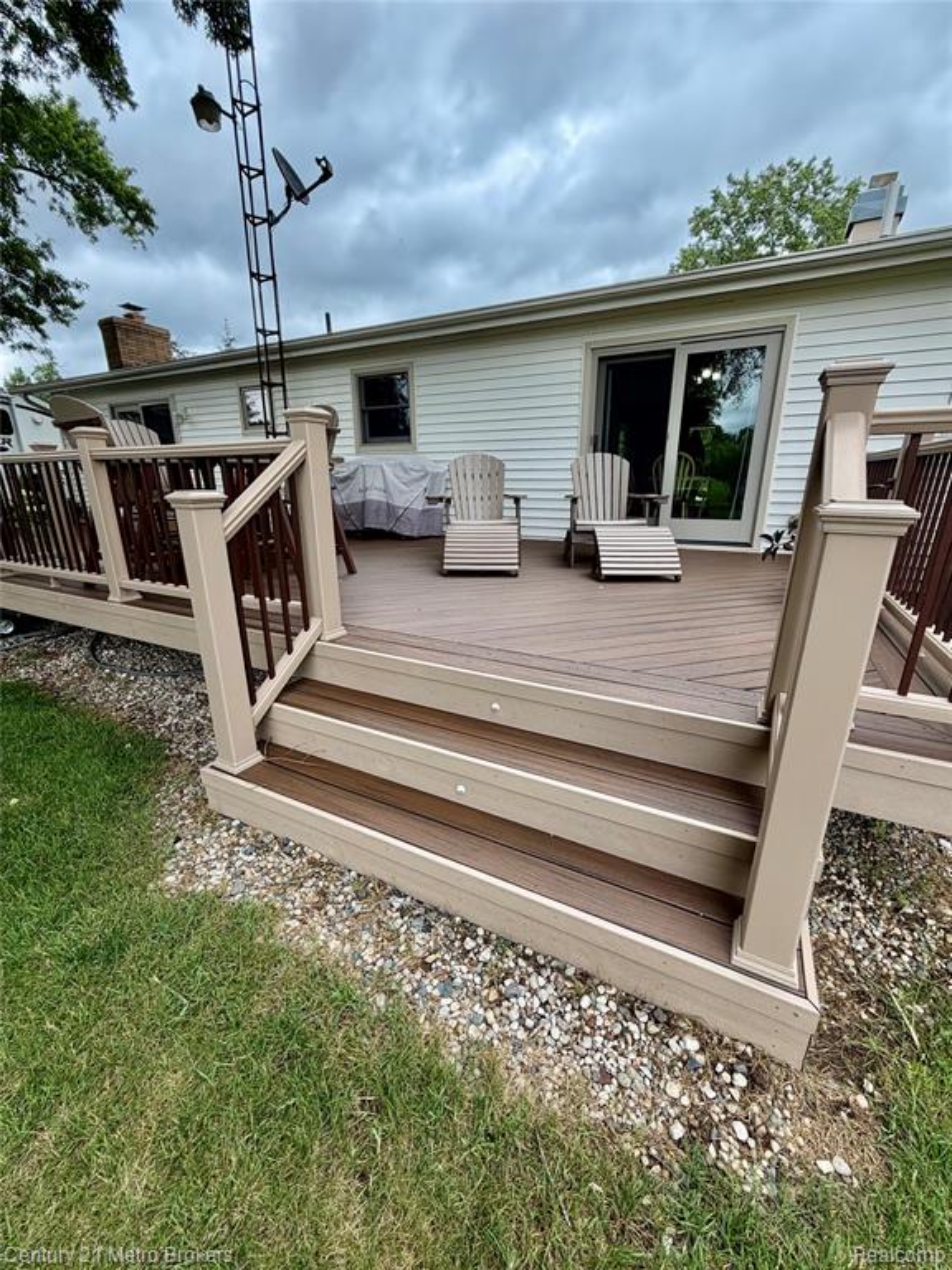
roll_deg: -1.2
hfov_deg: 85.7
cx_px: 476
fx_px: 513
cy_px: 635
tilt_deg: -14.4
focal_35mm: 14
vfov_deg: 102.1
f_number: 2.2
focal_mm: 2.22
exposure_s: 1/502
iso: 50
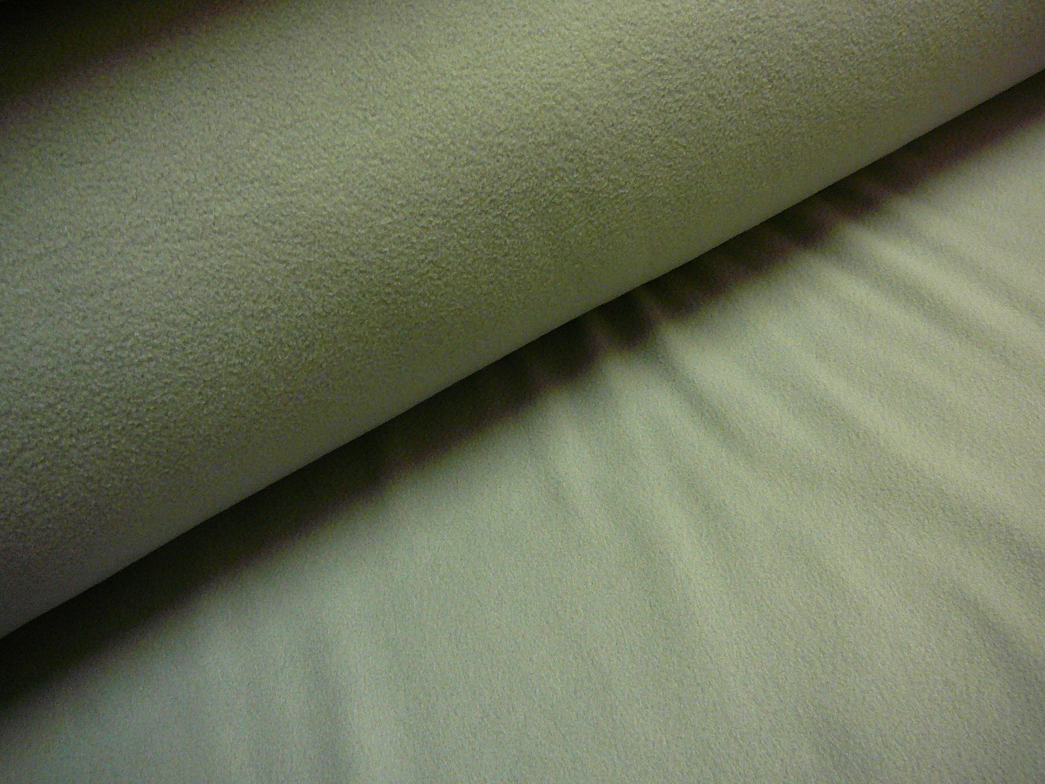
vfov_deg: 40.7
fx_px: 1057
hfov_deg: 52.6
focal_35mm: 35
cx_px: 522
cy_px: 392
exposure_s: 1/8
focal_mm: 5.2
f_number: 2.8
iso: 200
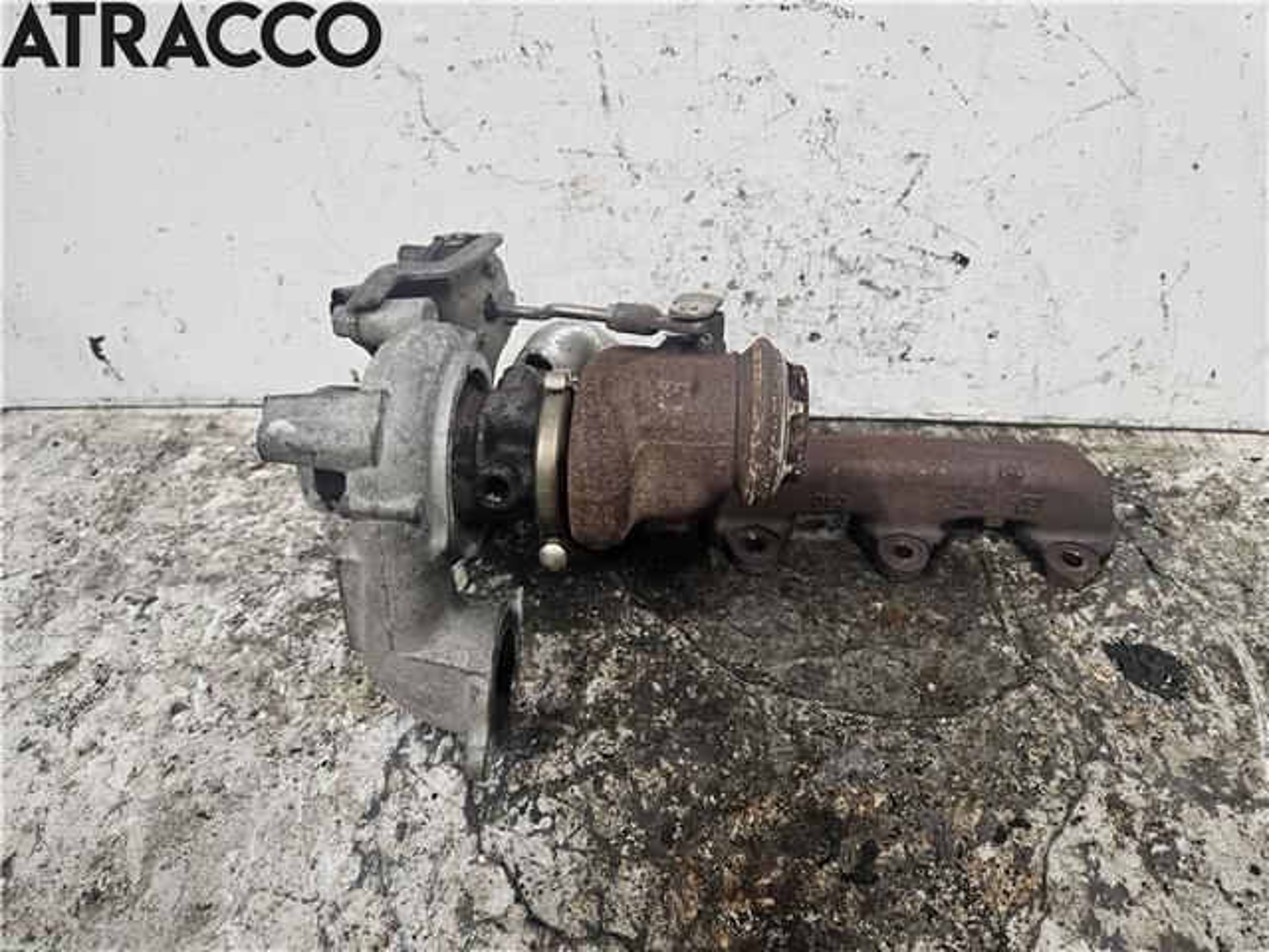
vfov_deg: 58.9
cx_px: 634
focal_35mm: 23
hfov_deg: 73.9
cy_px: 476
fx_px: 843
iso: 400
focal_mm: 5.4
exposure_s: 1/100
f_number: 1.8
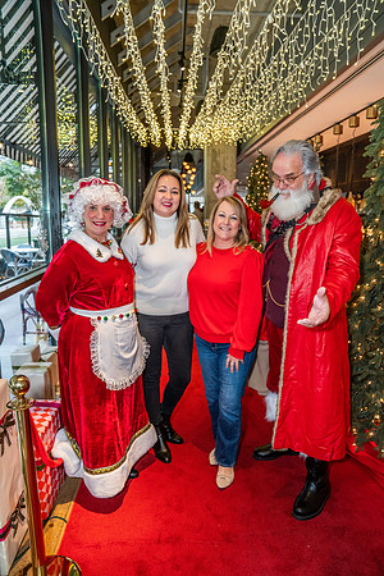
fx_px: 400
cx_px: 192
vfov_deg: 71.5
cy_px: 288
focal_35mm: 25
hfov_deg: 51.3
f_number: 4
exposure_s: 1/160
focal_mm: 25
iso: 3200
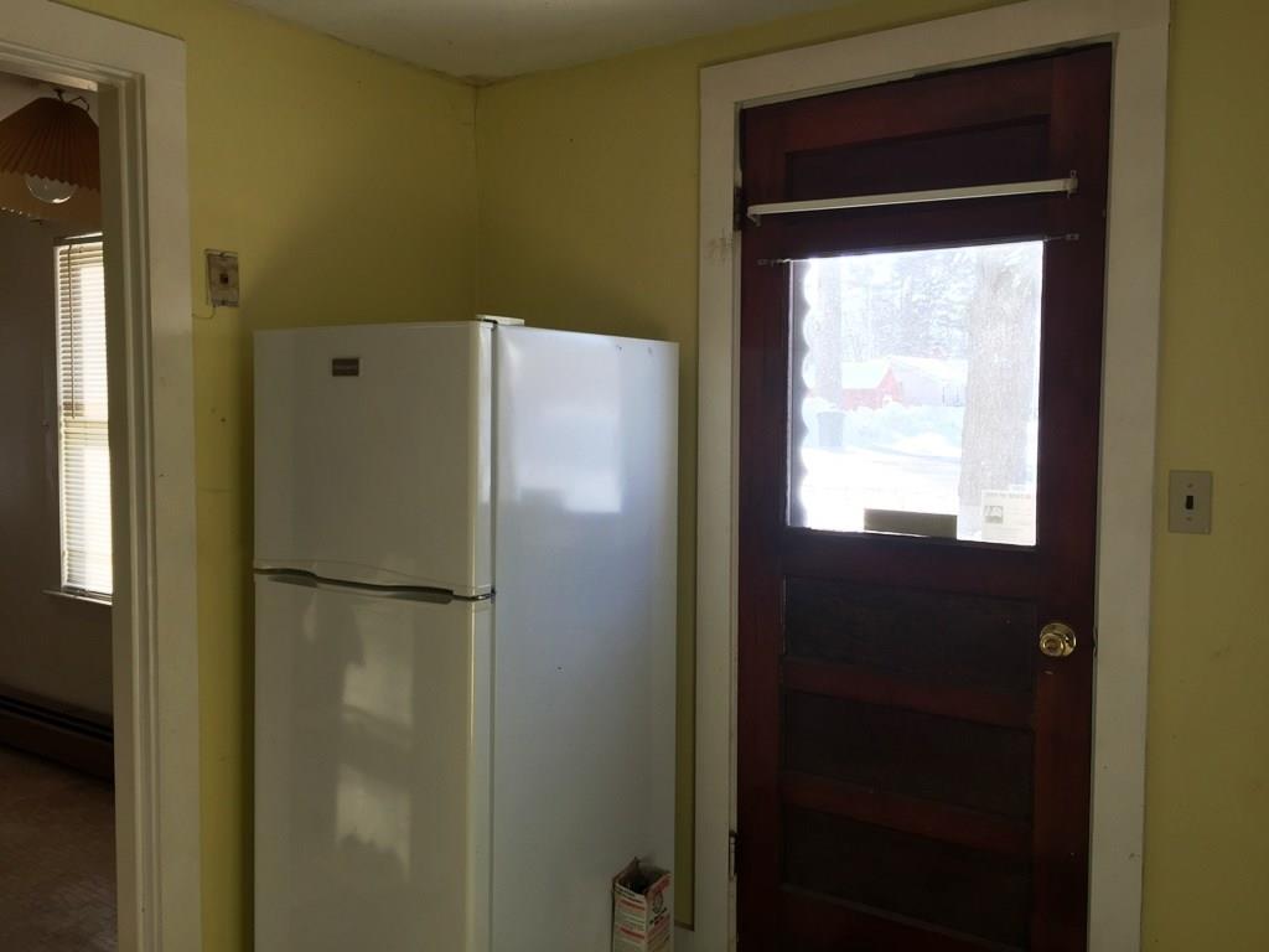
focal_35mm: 29
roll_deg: -1.3
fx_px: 1063
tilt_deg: -5.2
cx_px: 634
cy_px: 476
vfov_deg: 48.2
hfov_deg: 61.7
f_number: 2.2
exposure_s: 1/121
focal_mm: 4.15
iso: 32
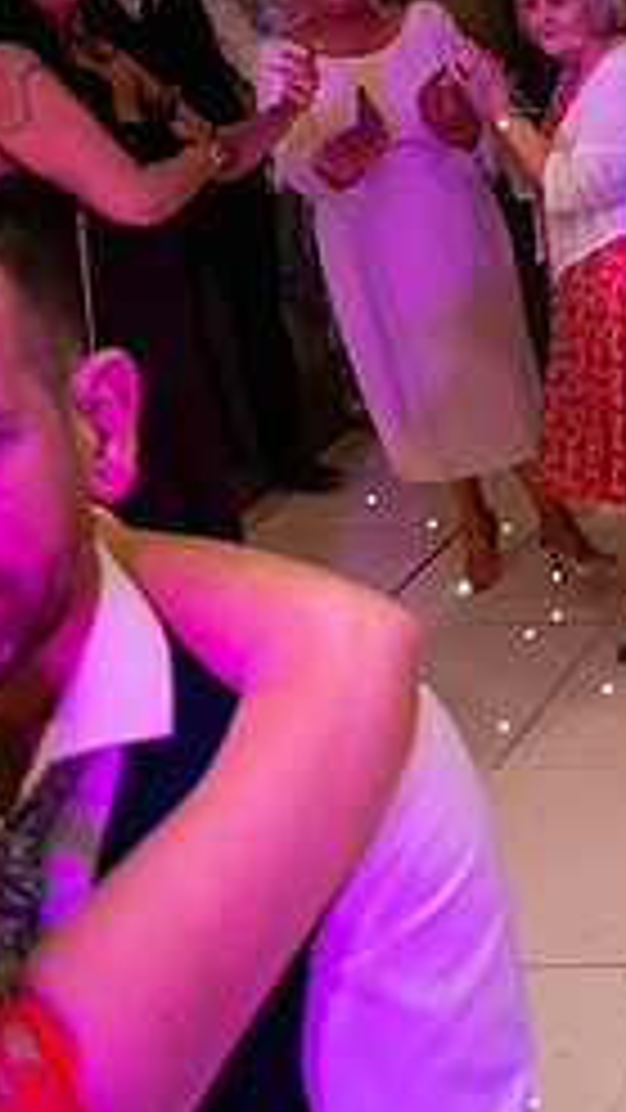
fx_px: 1740
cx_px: 1275
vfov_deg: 34.7
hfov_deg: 15.8
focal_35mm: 59
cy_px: 272
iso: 1000
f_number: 3.5
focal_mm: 24
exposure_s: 1/160
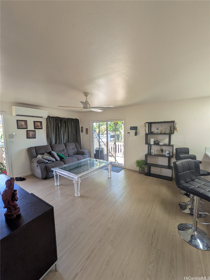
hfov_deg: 85.7
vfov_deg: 102.0
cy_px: 140
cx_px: 105
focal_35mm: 14
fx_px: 113
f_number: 2.2
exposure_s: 1/100
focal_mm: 1.83
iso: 55
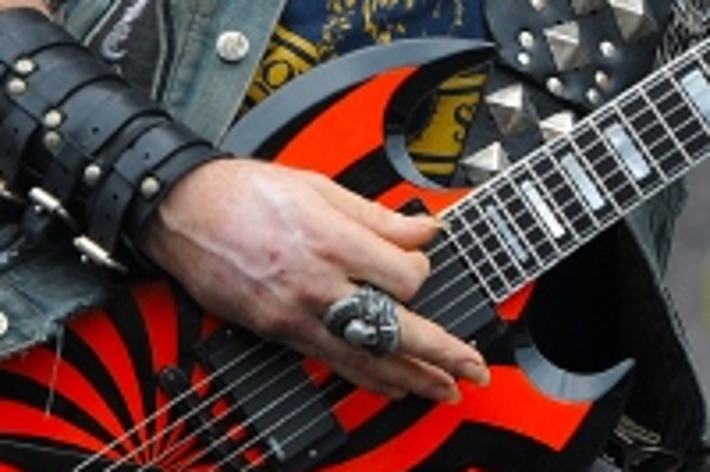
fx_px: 10641
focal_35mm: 540
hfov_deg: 3.8
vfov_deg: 2.5
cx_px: 383
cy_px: -332
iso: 200
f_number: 5.6
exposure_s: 1/320
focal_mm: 150
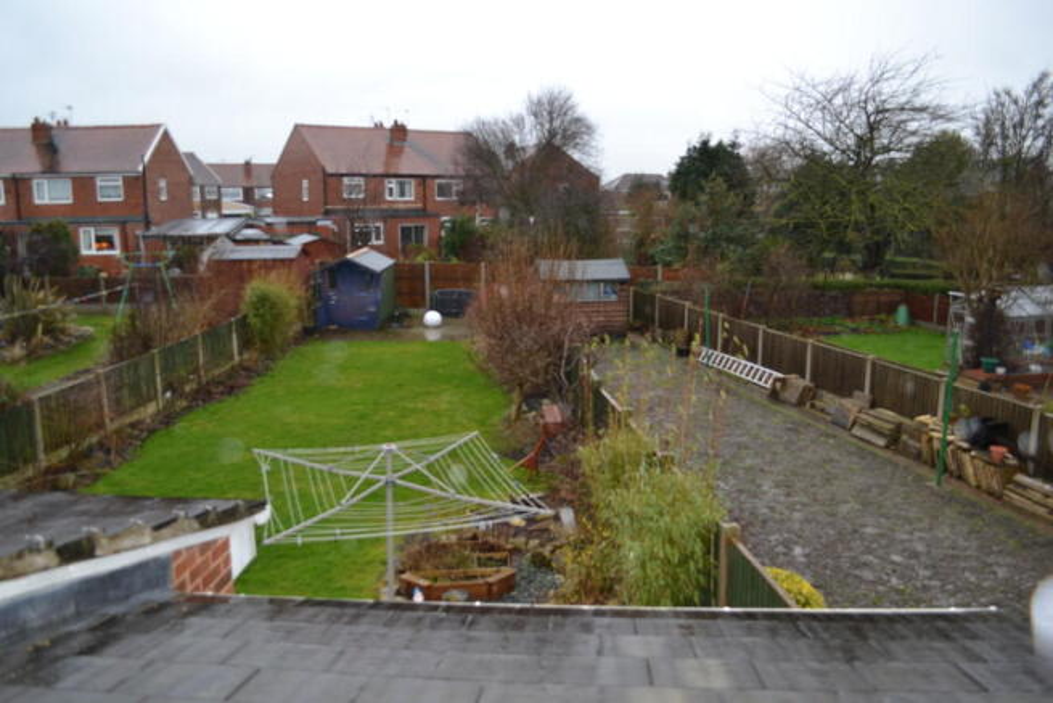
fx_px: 790
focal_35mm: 27
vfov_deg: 48.0
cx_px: 526
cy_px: 352
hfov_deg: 67.4
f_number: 4
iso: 400
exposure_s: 1/60
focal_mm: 18
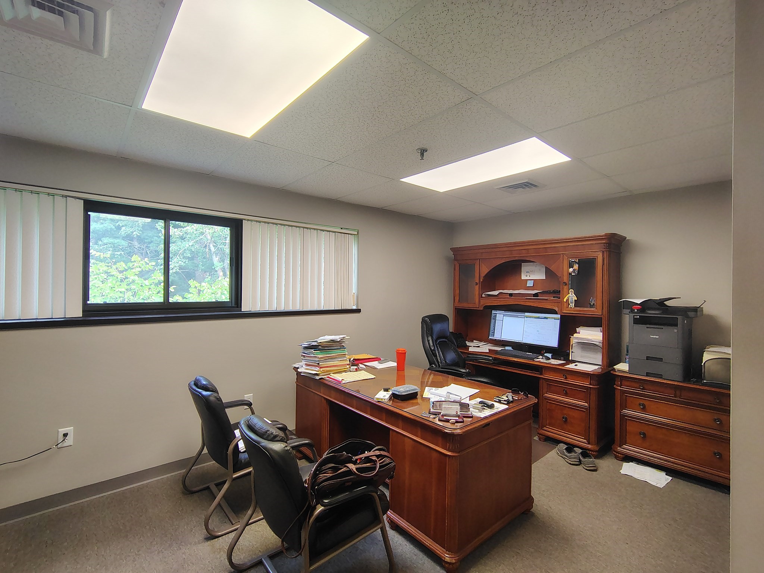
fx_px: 353
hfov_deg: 94.5
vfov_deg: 78.1
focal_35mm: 16
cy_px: 286
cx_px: 382
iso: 403
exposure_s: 1/40
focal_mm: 2.13
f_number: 2.2
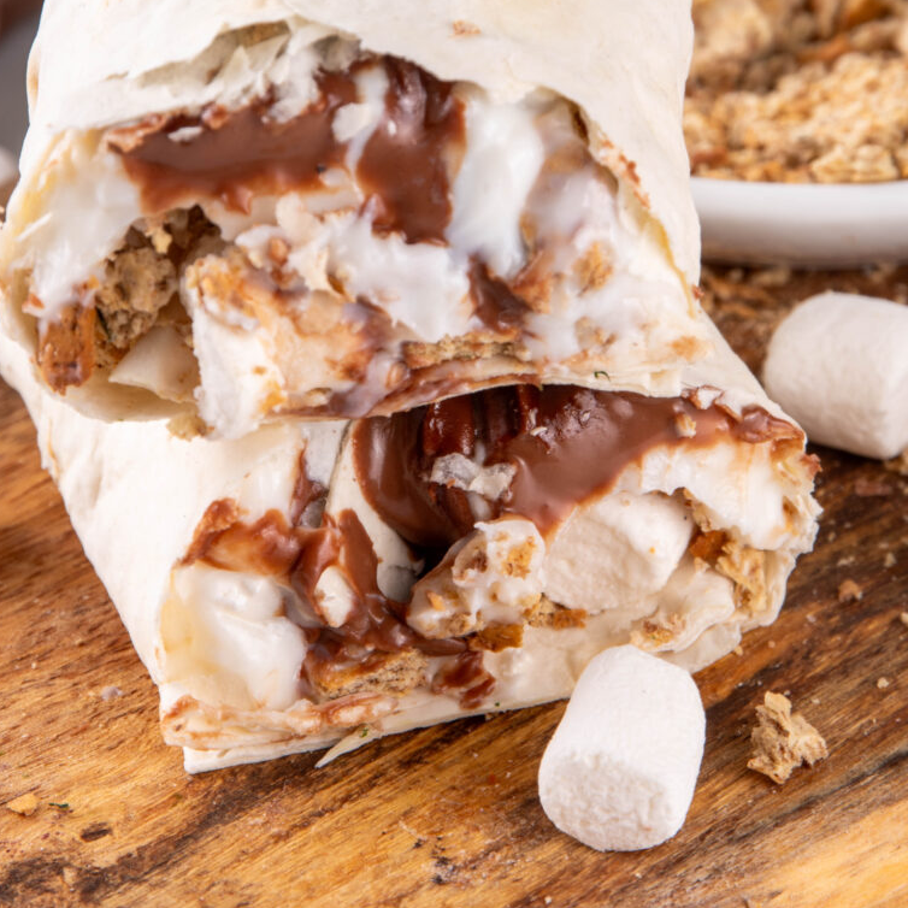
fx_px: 6321
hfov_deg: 8.2
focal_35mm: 213
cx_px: 340
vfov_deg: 8.2
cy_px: 336
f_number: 20
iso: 100
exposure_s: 1/160
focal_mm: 105
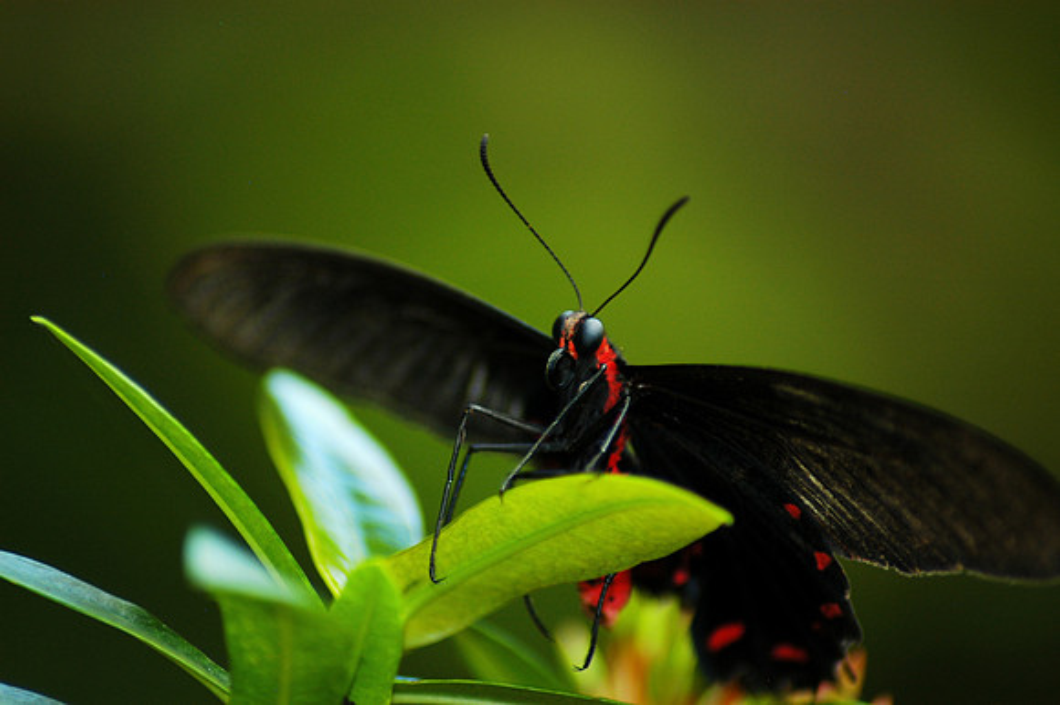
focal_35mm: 285
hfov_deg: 7.2
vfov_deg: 4.8
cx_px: 530
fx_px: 8387
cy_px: 352
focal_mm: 190
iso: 400
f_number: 4.8
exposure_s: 1/60
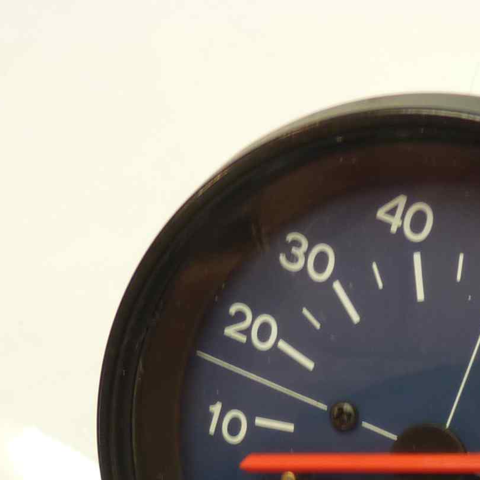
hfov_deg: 24.3
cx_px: 384
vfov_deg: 22.9
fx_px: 1098
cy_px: 556
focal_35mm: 70
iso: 80
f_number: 3.3
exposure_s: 1/10
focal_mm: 4.1
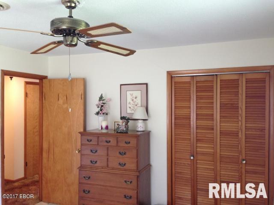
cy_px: 102
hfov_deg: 55.4
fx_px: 261
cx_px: 137
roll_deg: -0.8
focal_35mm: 33
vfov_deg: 42.9
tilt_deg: -0.5
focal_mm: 4.12
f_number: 2.4
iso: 125
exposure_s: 1/20
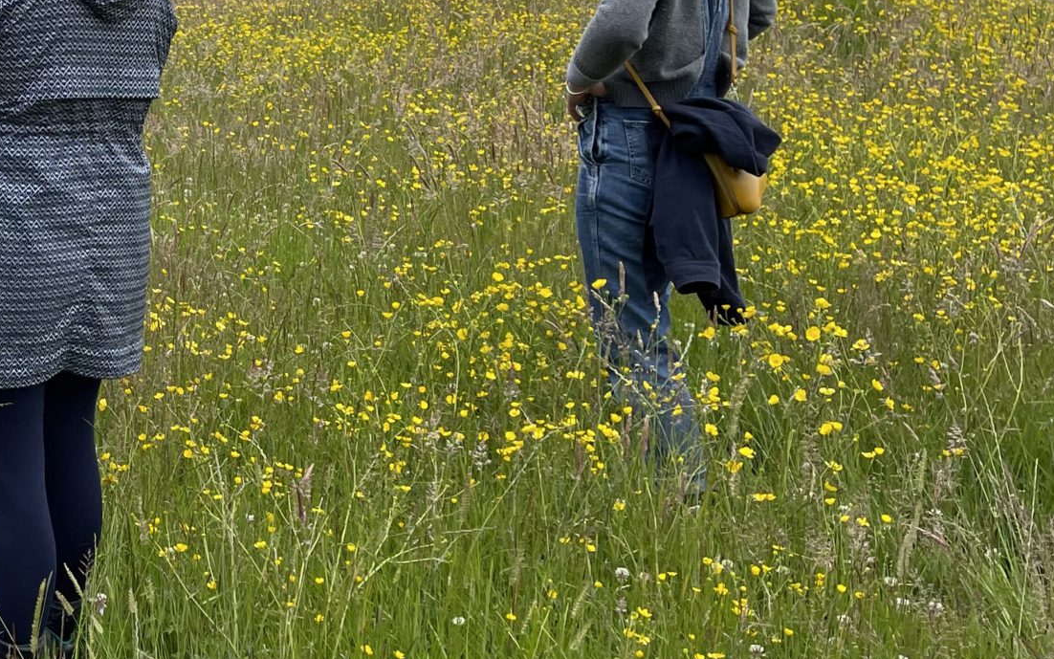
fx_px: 1839
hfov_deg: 29.6
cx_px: -29
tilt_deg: -6.0
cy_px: 67
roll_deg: -4.6
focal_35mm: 64
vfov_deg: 19.9
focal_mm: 5.1
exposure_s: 1/1011
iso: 32
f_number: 1.6
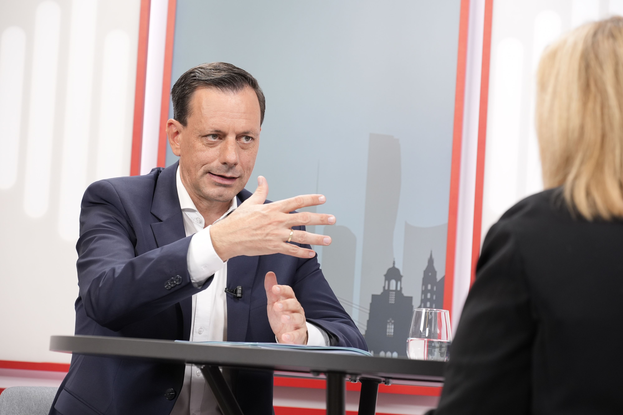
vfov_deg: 12.5
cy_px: 208
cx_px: 312
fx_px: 1904
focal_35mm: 110
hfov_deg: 18.6
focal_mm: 110
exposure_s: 1/200
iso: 1250
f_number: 5
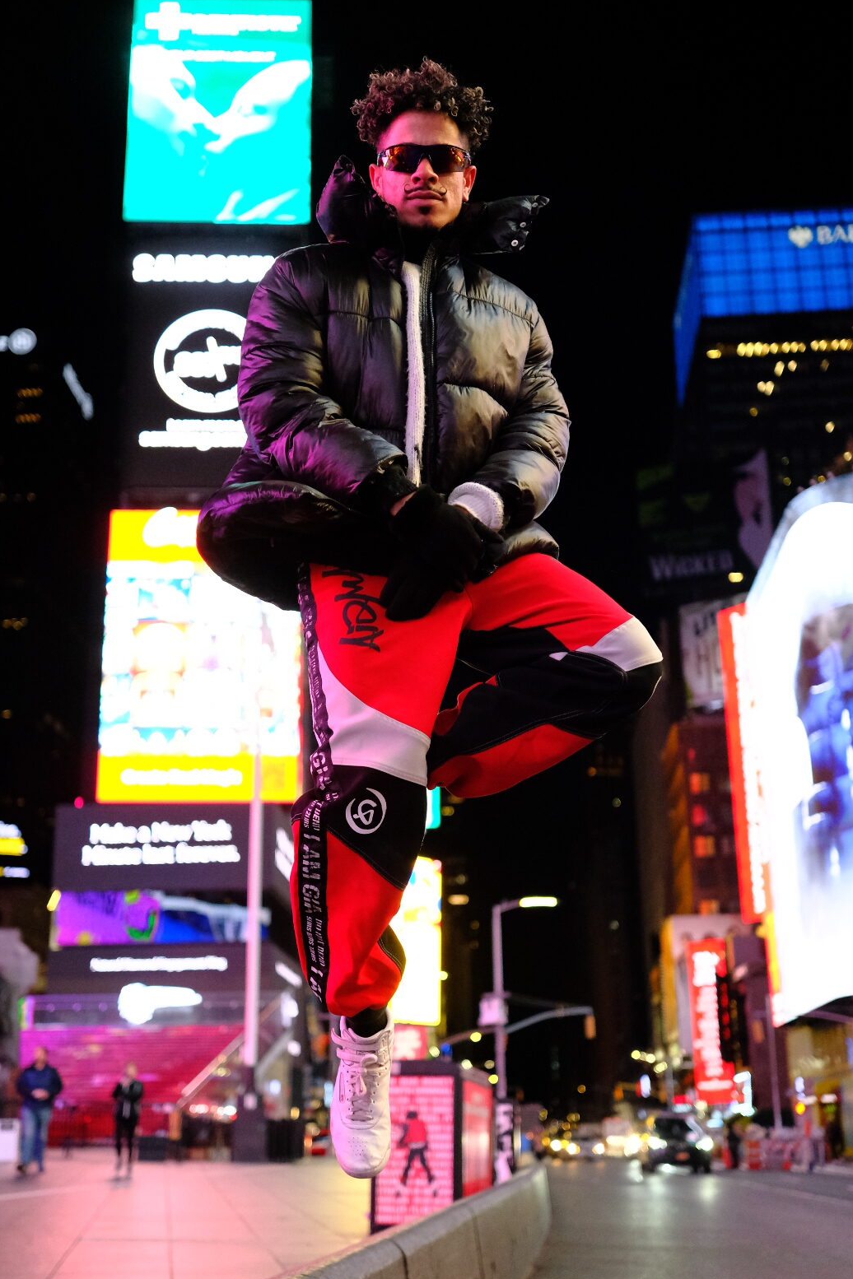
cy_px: 728
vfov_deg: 48.3
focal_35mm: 40
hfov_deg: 33.4
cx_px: 380
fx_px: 1422
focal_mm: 23
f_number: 1.4
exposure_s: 1/1600
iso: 2500
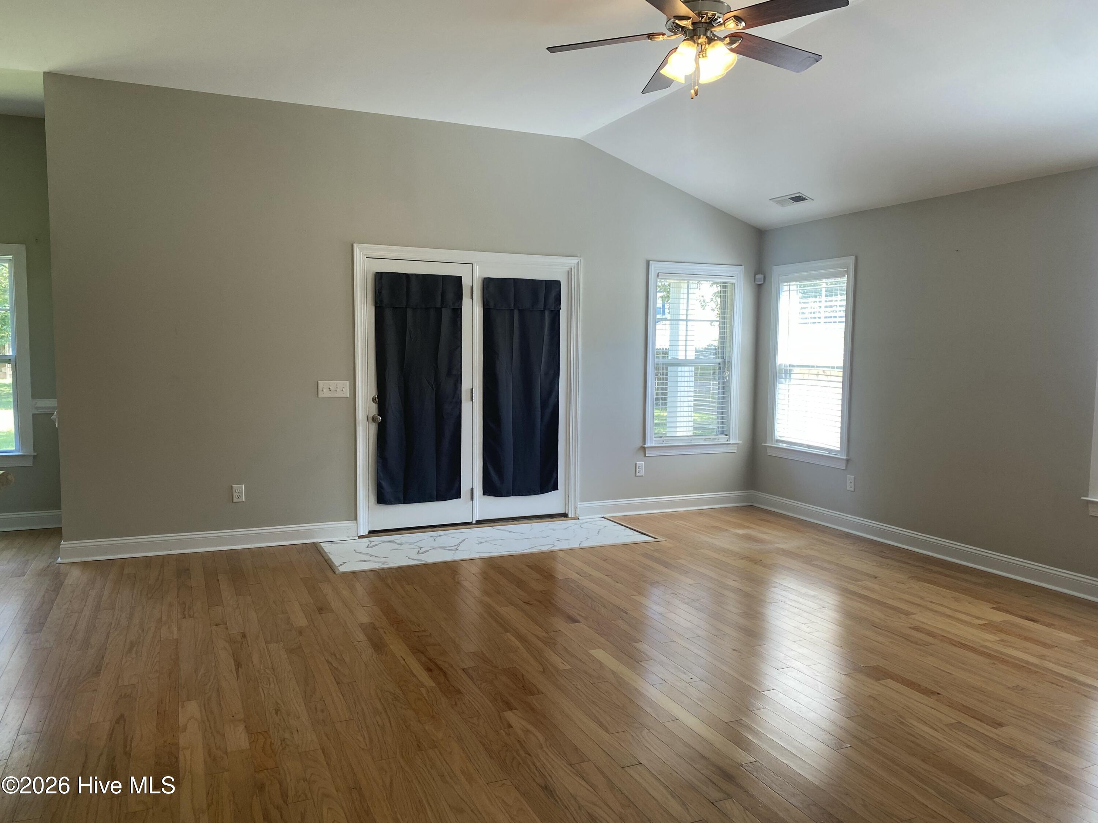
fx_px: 825
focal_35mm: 26
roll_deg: -0.4
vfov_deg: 53.1
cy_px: 412
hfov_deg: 67.3
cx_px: 549
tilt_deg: -6.2
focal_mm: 4.25
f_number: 1.8
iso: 80
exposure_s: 1/120
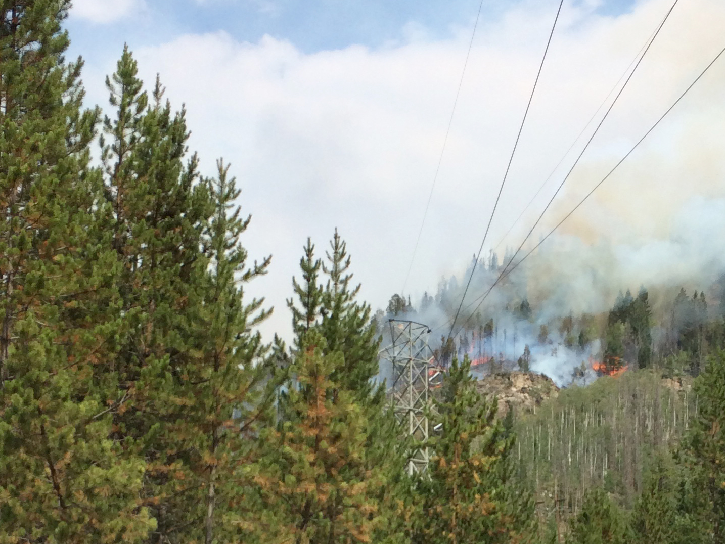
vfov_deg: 21.5
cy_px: 535
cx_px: 469
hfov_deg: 29.2
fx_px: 1383
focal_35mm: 66
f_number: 2.2
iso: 32
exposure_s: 1/2933
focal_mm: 4.15
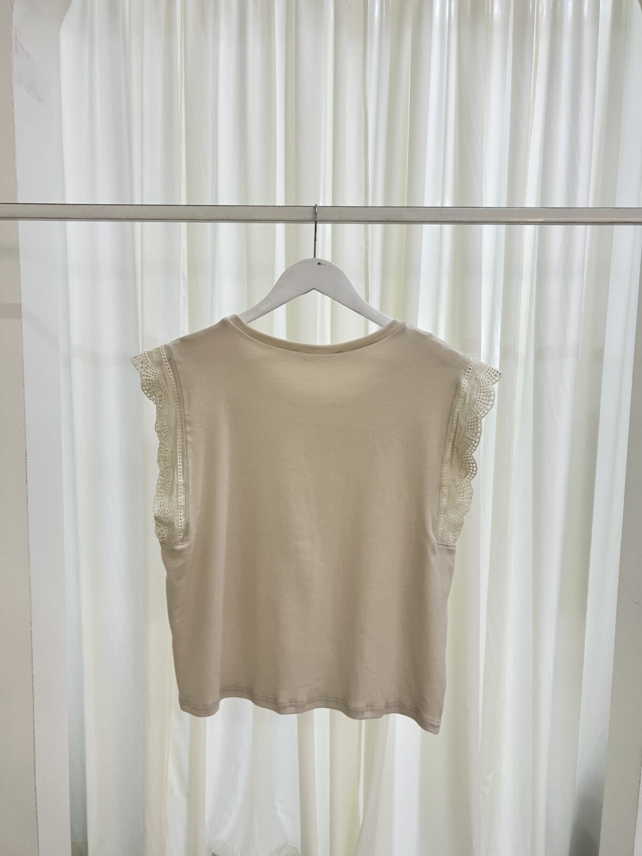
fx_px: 643
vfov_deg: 67.3
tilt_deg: -6.3
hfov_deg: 53.1
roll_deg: -0.5
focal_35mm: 26
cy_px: 428
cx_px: 321
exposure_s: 1/50
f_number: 1.5
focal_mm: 5.7
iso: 80
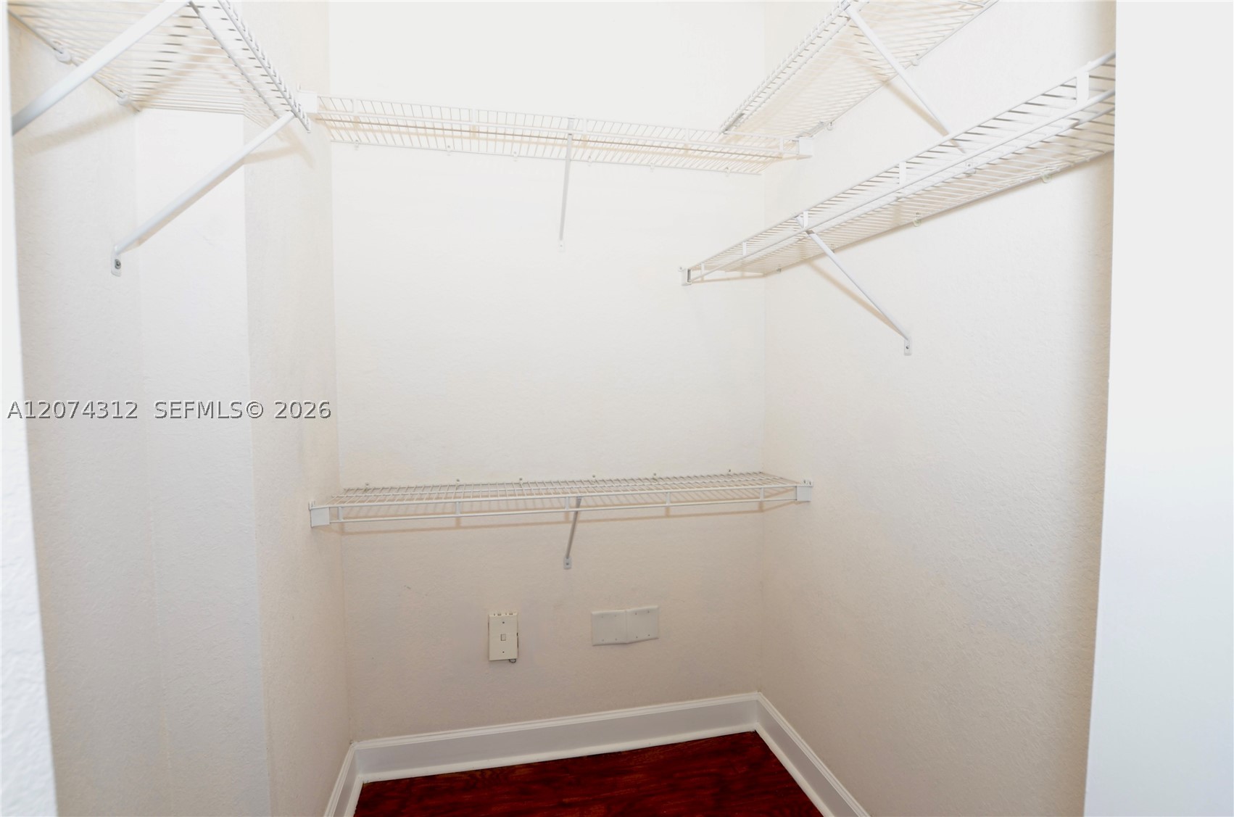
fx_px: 513
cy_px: 408
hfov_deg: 100.5
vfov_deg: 77.1
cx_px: 617
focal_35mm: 15
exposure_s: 1/10
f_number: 6.3
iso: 200
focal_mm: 10
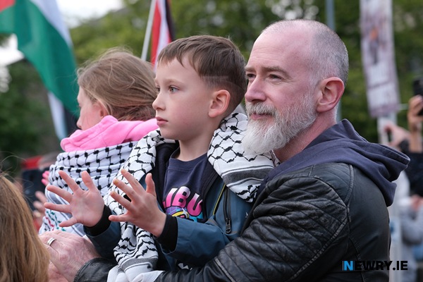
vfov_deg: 13.3
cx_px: 212
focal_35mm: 103
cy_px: 141
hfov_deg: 19.8
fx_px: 1210
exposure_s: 1/750
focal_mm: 68.7
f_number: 3.6
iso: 800
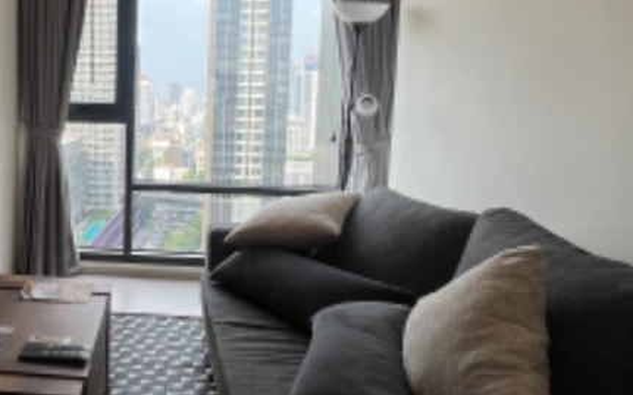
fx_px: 552
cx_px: 88
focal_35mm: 32
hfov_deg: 53.7
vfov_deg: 39.2
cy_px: 150
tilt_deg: -2.9
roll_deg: -0.6
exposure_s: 1/204
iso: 32
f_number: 1.8
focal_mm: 1.57
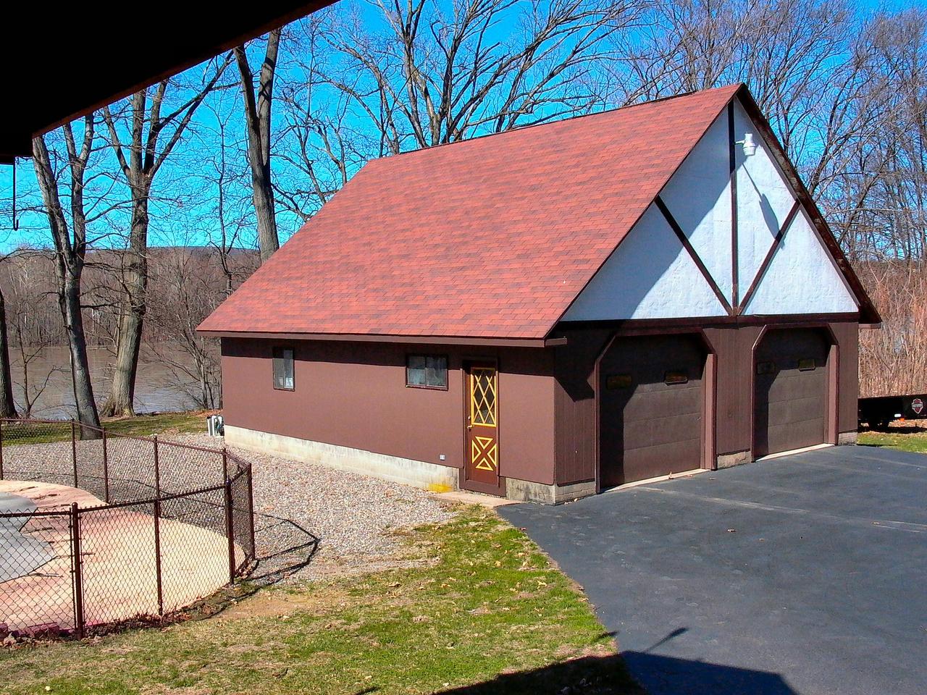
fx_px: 1018
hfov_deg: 49.0
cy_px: 348
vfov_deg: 37.7
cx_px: 464
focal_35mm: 38
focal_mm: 7.68
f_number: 8
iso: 100
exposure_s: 1/435
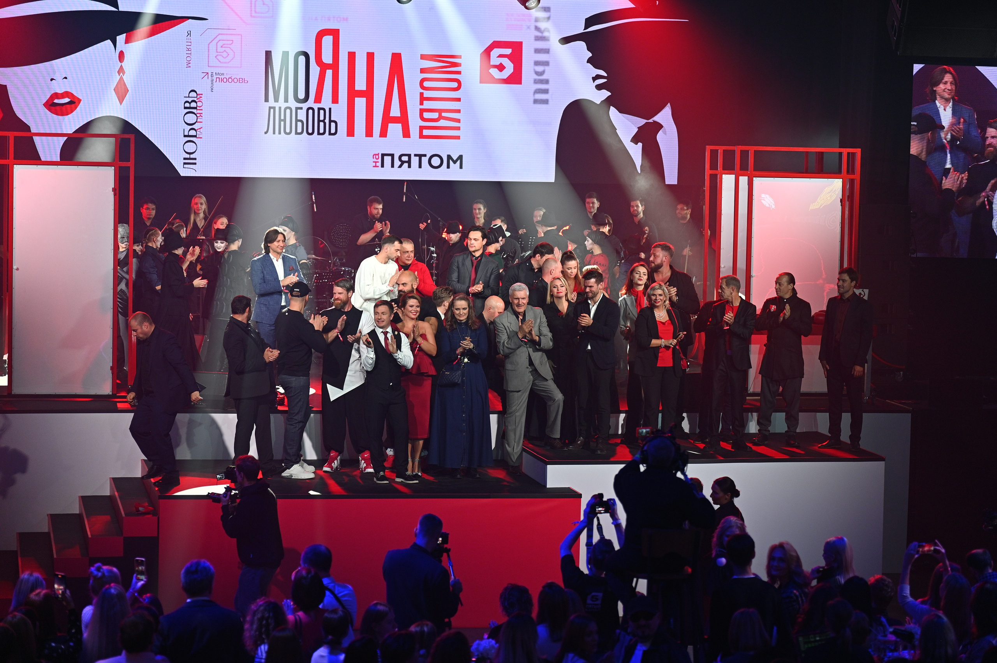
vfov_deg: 16.0
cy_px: 332
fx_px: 2352
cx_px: 498
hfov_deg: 23.9
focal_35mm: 85
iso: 400
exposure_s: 1/320
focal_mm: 85
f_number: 2.8
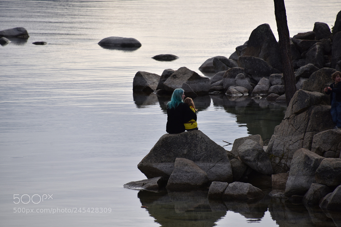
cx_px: 170
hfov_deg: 6.9
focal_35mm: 300
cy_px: 114
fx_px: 2841
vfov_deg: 4.6
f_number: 7.1
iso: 200
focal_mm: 300
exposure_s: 1/500
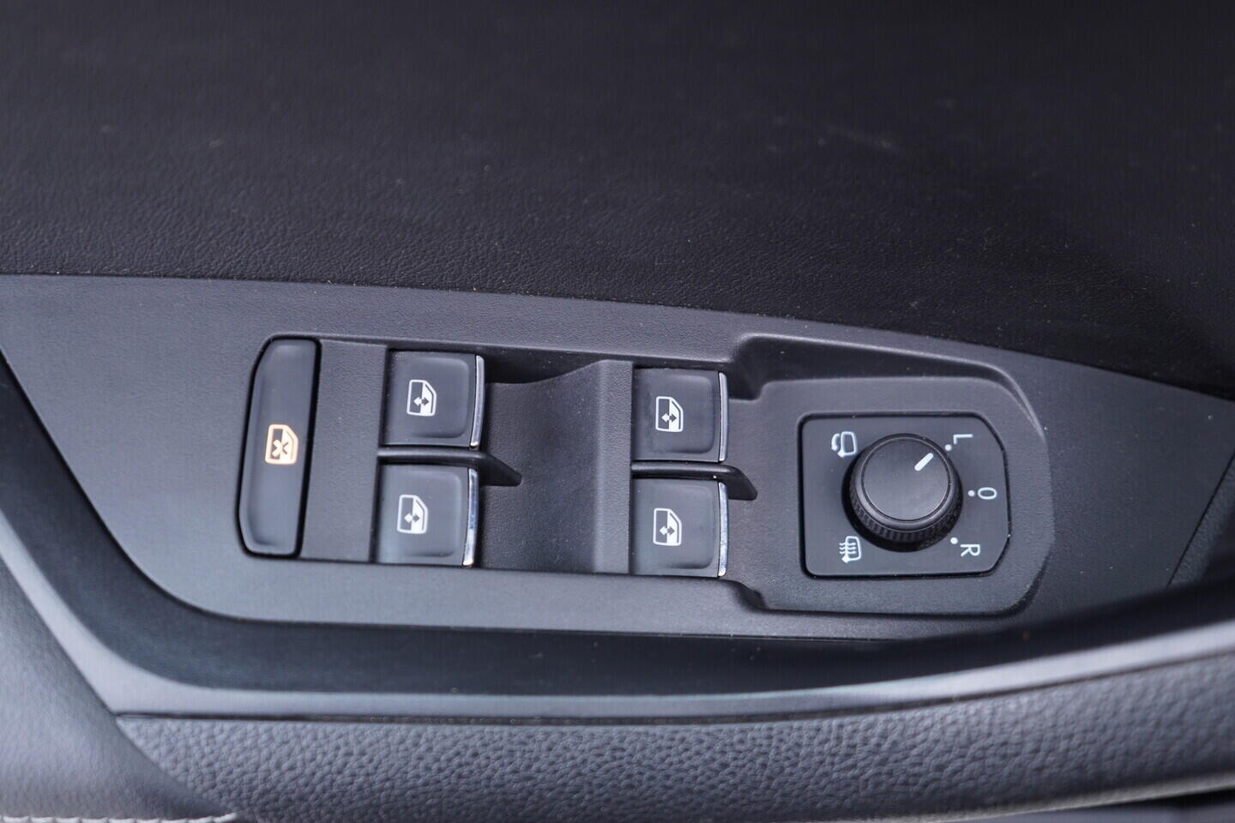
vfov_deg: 36.9
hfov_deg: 53.1
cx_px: 618
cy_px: 412
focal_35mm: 36
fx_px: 1235
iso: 400
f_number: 2.8
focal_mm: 24
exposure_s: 1/40
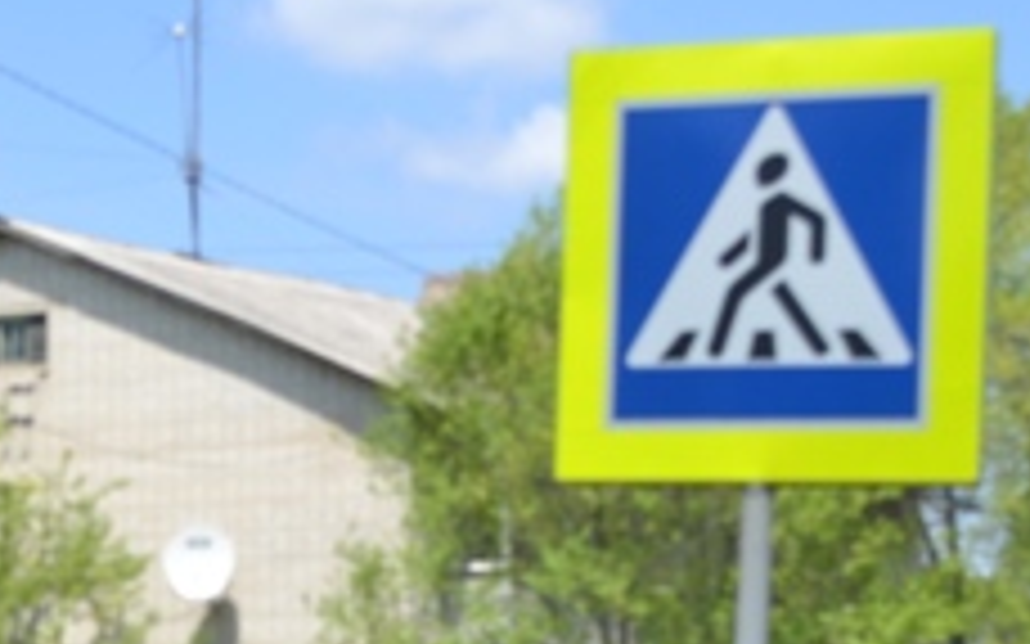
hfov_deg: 14.9
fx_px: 3845
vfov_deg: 9.4
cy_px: 826
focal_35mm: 137
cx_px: -49
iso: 100
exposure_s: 1/200
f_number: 7.1
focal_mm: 32
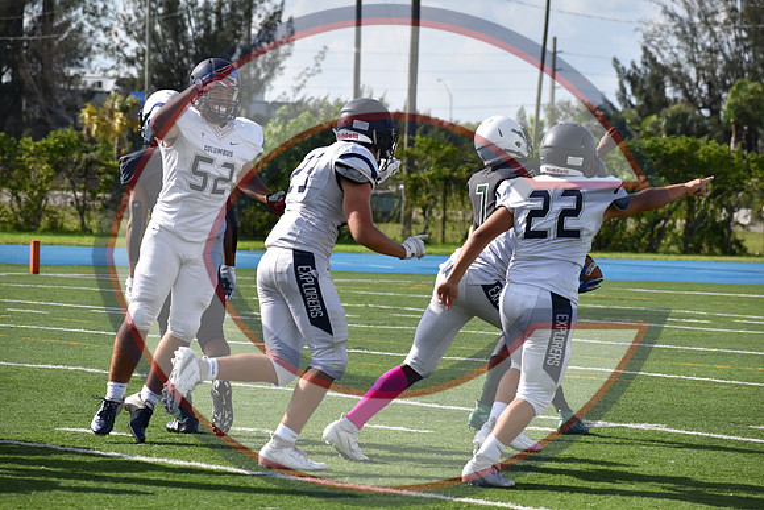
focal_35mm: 218
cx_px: 382
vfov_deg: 6.3
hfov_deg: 9.5
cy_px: 255
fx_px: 4617
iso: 400
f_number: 7.1
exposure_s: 1/1600
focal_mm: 145
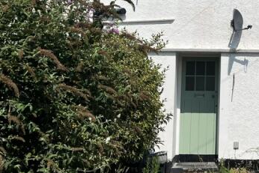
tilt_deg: +5.9
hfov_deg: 24.4
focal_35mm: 80
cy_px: 36
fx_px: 576
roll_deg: -1.5
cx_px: 251
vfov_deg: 17.0
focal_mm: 5.7
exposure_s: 1/8696
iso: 50
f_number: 1.5
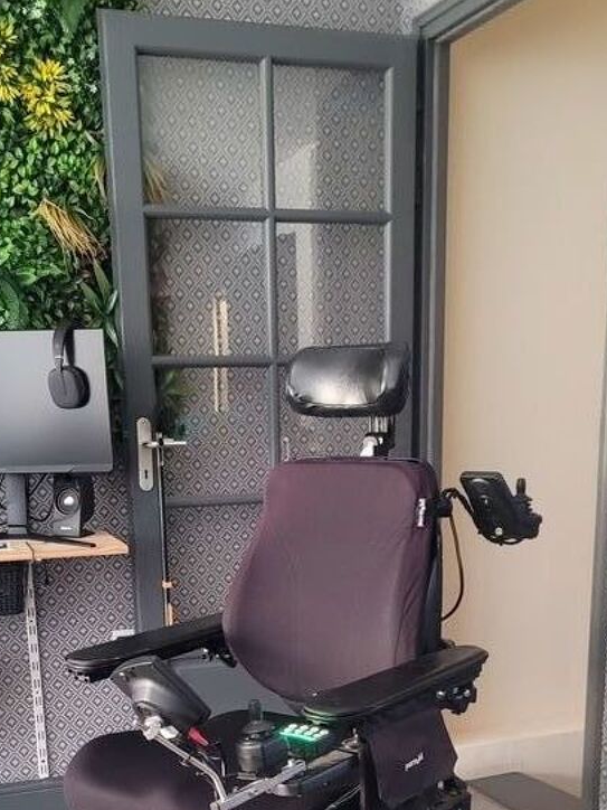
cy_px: 670
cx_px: 292
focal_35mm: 46
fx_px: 1075
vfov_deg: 39.3
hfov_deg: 31.5
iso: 640
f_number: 1.8
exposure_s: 1/25
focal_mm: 7
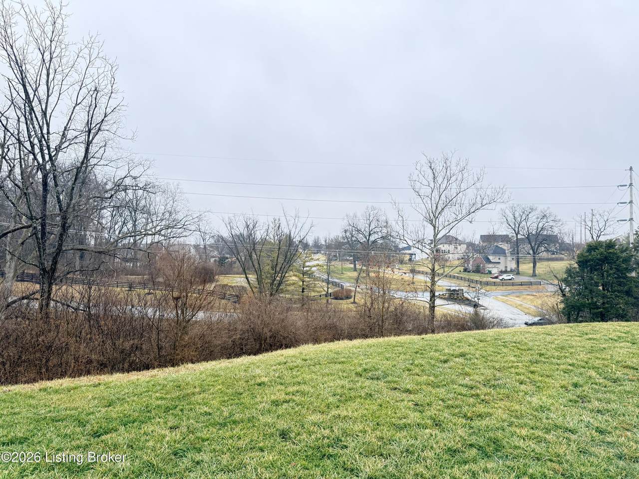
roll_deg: -0.4
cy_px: 240
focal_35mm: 24
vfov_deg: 56.8
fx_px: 443
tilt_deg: +2.6
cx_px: 320
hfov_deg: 71.6
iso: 100
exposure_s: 1/365
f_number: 1.78
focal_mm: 6.76
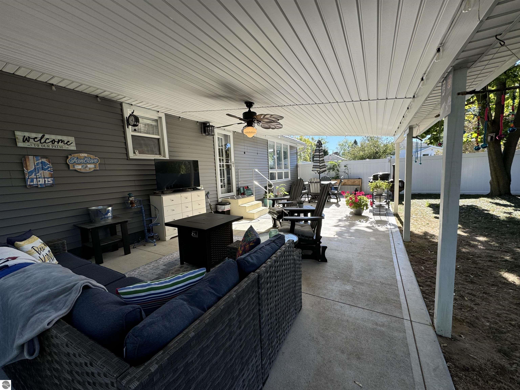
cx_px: 260
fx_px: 210
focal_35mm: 14
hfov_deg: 102.1
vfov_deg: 85.7
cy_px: 195
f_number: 2.2
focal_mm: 2.22
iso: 40
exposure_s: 1/366
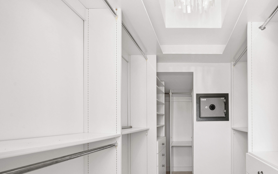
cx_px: 195
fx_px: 136
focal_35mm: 18
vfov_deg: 63.1
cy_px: 118
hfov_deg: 86.4
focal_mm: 12
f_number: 8
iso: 100
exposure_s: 1/10
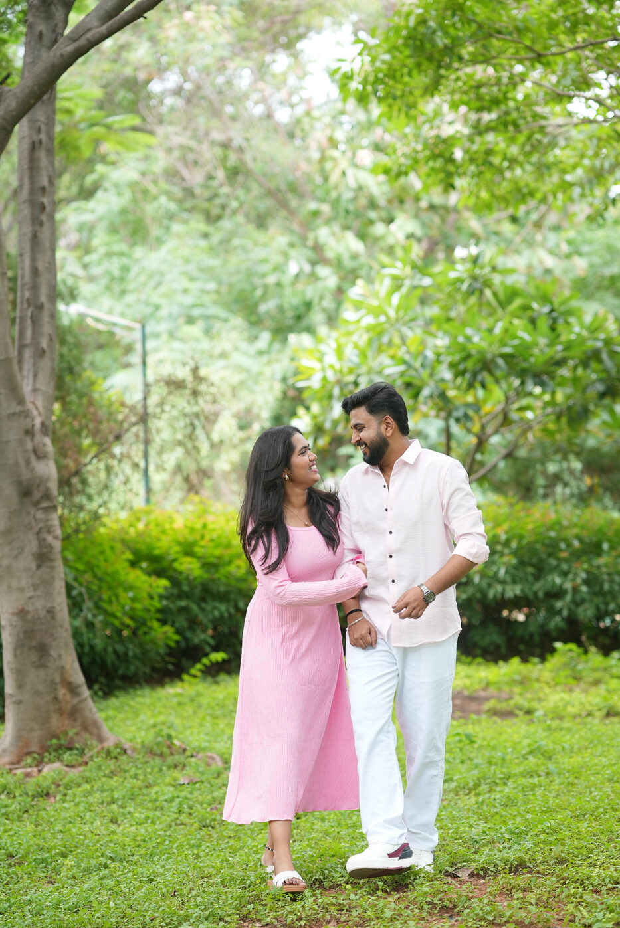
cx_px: 310
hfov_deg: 16.1
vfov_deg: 23.9
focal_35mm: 85
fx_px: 2193
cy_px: 464
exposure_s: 1/320
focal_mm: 85
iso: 200
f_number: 2.2
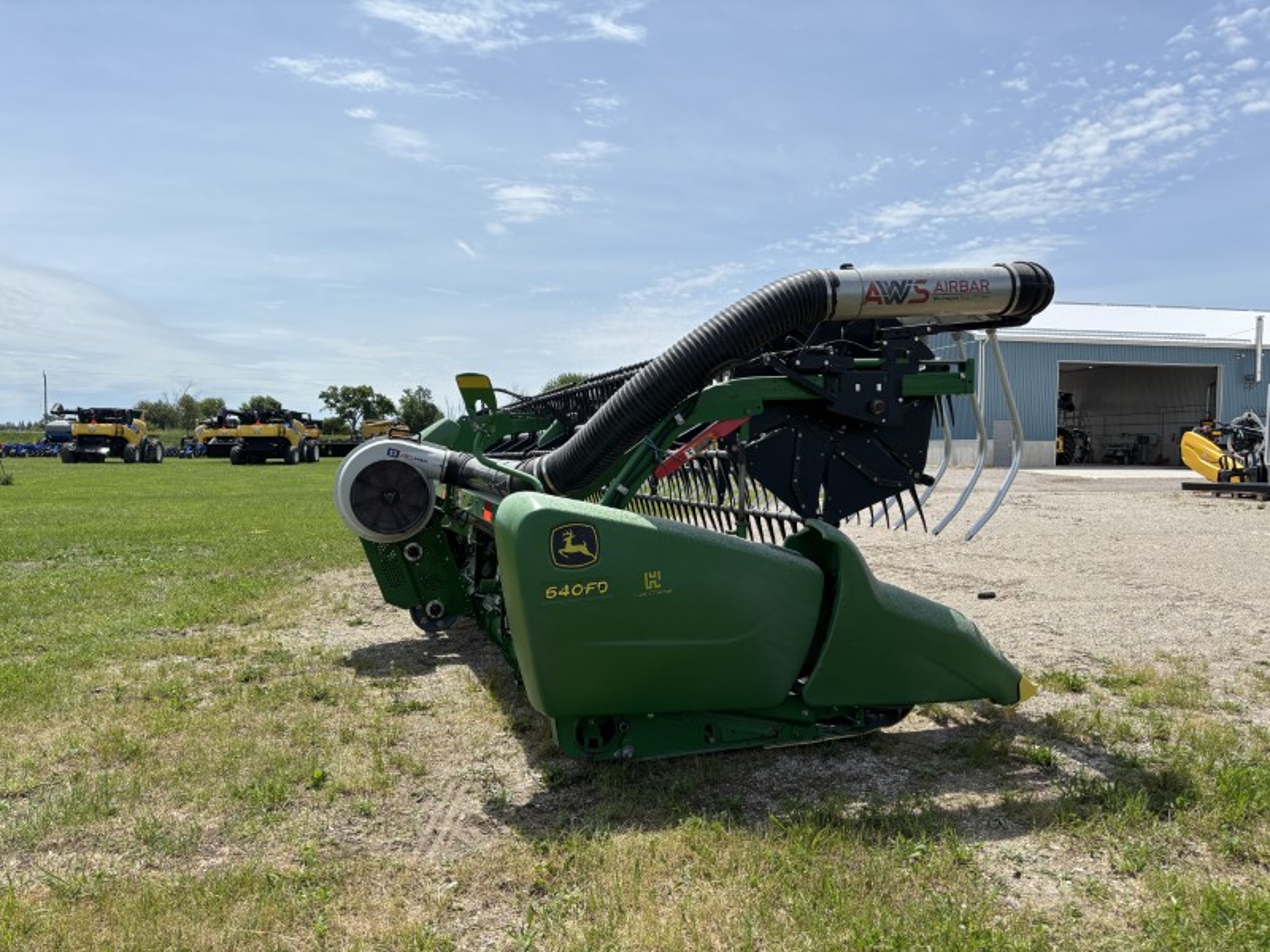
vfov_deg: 53.1
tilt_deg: -2.9
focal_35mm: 26
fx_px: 954
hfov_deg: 67.3
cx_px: 635
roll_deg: -0.7
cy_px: 476
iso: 50
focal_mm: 5.96
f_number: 1.6
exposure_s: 1/4630
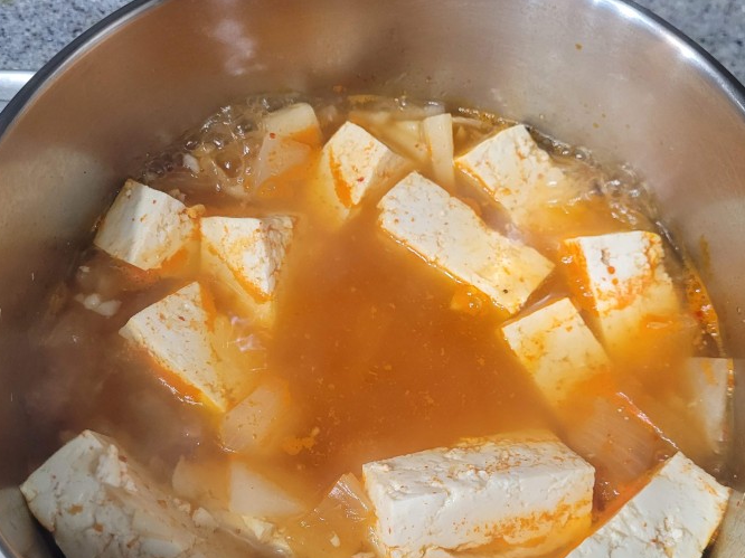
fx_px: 861
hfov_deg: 46.8
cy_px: 357
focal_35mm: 40
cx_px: 378
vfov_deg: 35.7
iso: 320
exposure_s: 1/40
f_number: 1.8
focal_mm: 5.4
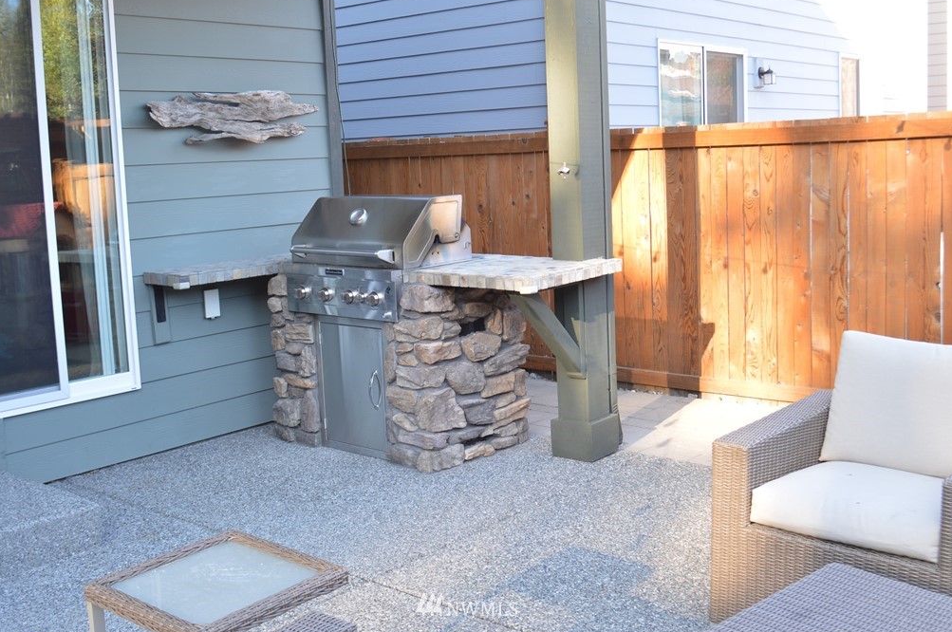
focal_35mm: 39
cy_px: 298
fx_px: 1030
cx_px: 469
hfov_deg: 49.6
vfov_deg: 34.1
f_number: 8
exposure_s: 1/13
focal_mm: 24
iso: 100
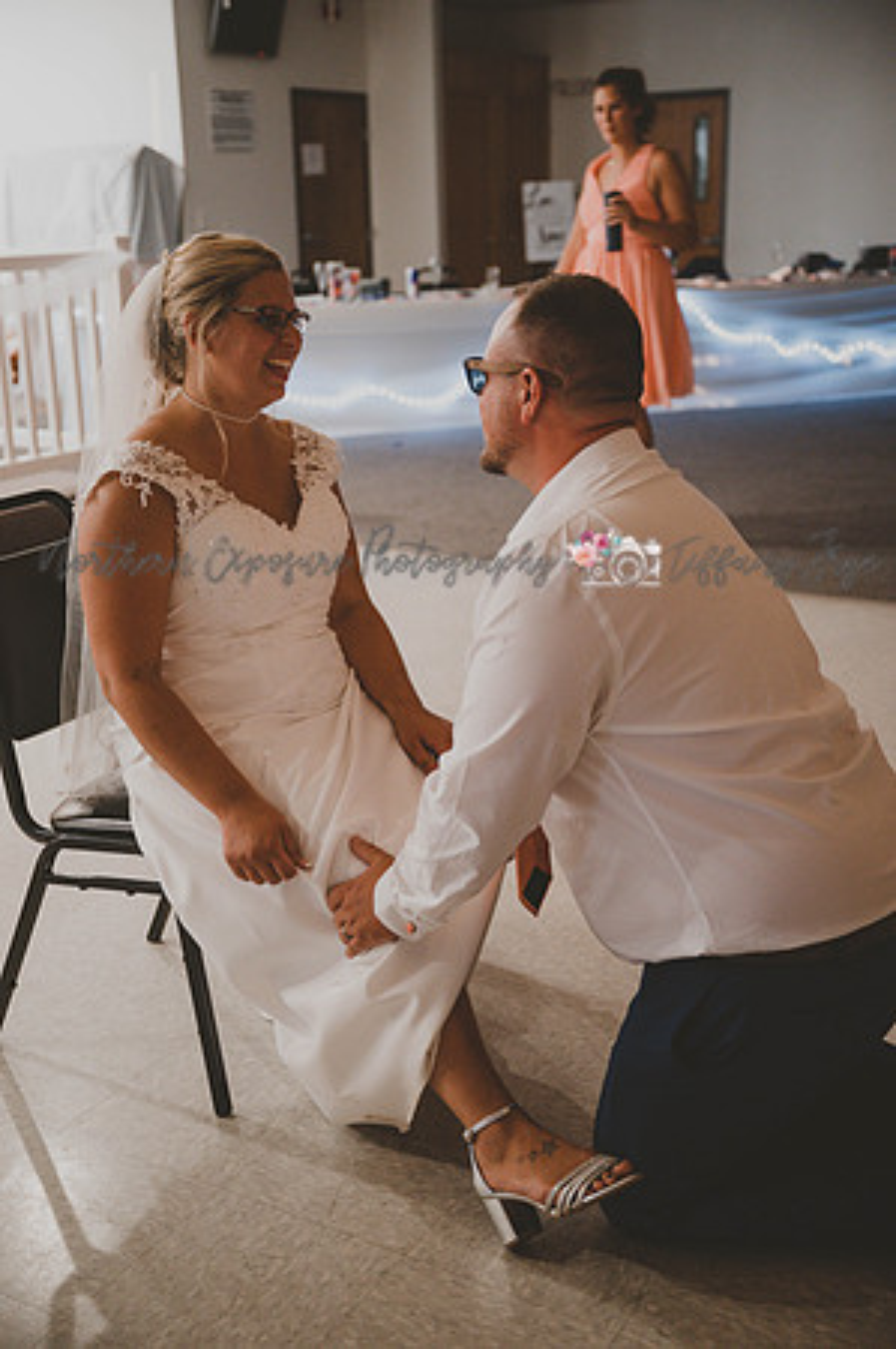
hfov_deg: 31.1
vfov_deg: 45.5
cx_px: 448
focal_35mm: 43
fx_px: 1609
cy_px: 674
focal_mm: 43
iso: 3200
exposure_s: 1/100
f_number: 2.8
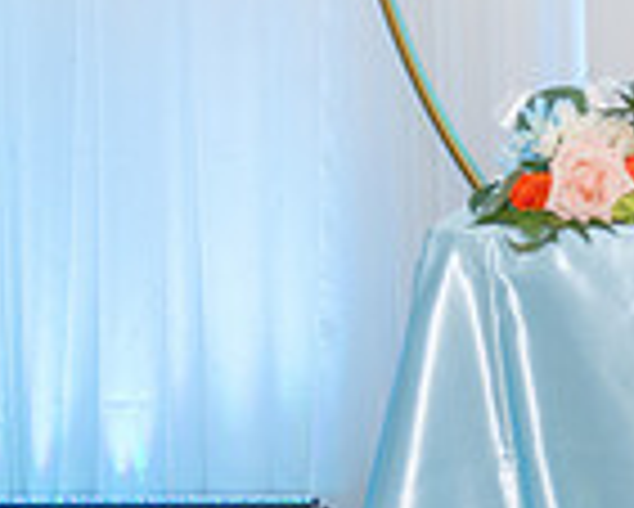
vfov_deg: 8.1
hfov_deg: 9.6
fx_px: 3549
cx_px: 1185
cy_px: -118
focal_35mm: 189
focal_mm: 44
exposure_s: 1/160
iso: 1000
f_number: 3.2
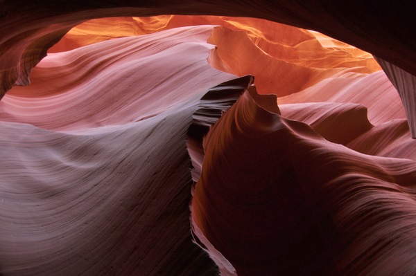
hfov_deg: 77.4
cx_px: 208
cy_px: 138
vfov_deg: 56.1
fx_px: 260
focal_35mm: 22
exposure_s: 1
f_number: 22
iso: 200
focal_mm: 15
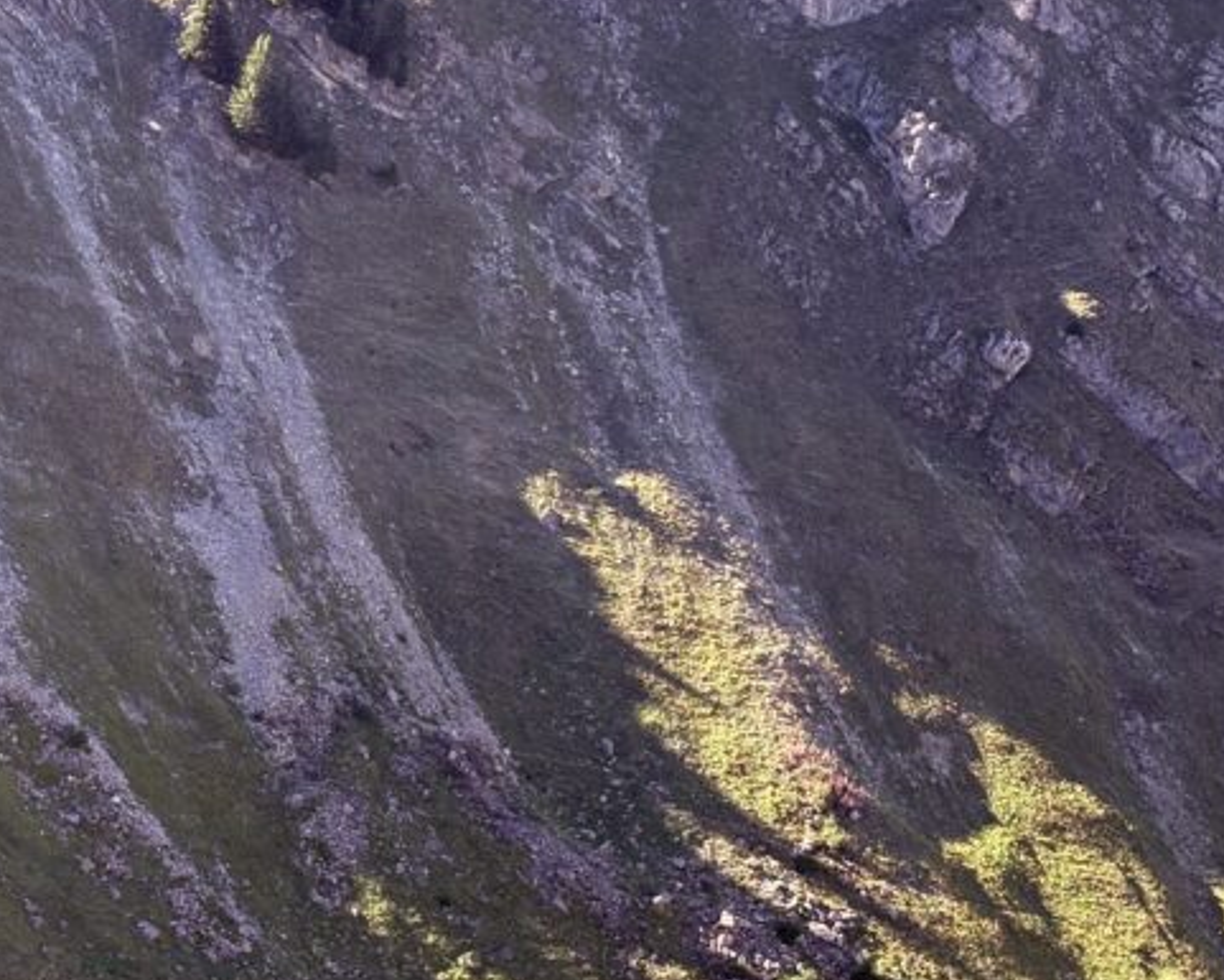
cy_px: 509
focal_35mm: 108
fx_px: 3913
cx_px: 191
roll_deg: -8.8
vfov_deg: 14.3
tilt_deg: -10.6
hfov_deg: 17.6
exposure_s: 1/469
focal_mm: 5.96
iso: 50
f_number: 1.6
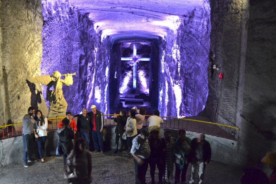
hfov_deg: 57.2
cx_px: 138
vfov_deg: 40.0
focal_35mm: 33
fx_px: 253
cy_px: 92
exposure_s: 1/13
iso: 3200
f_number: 3.8
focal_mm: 22
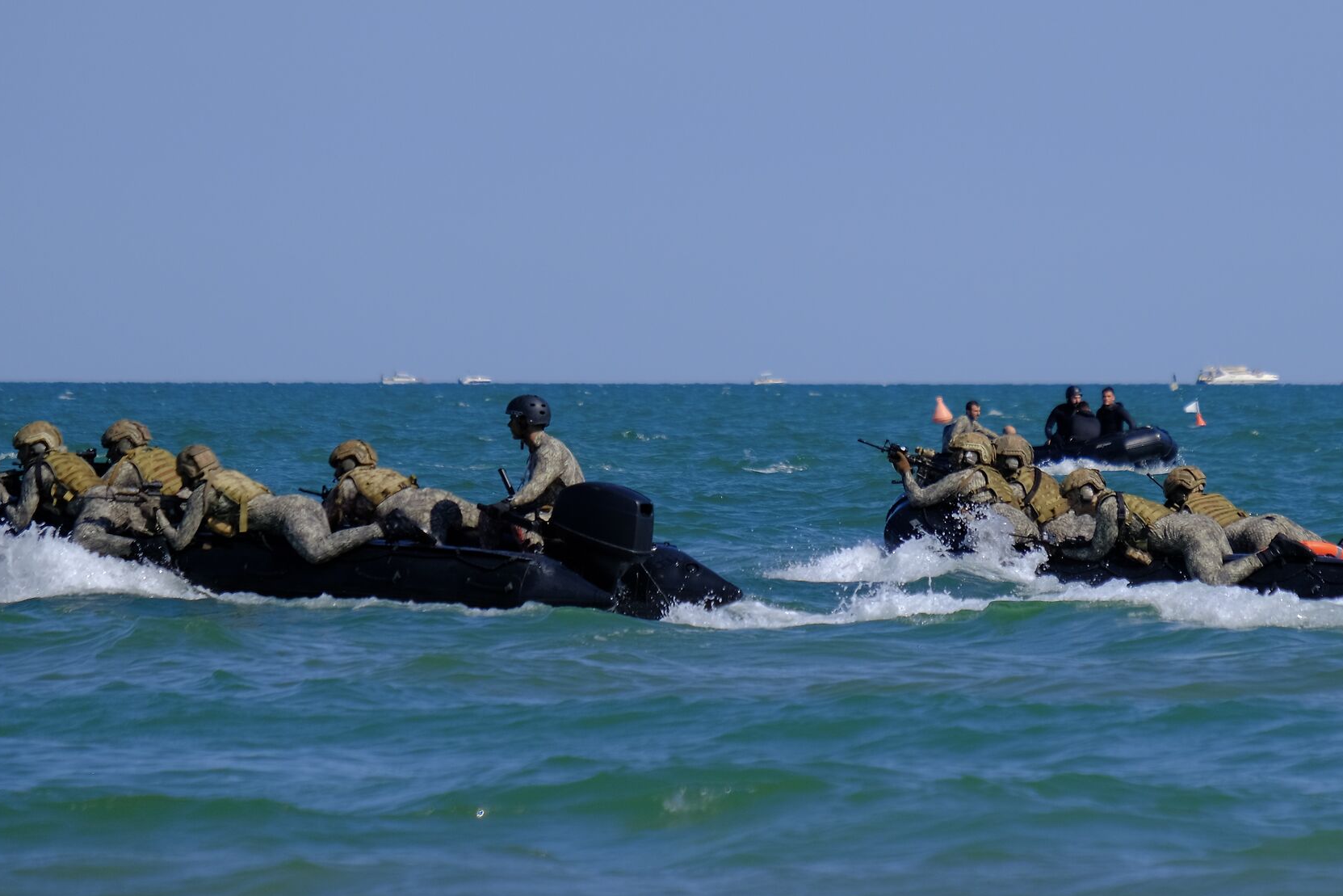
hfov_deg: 4.8
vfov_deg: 3.2
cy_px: 491
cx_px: 793
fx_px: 16154
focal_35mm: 433
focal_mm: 200
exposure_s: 1/1400
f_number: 4.8
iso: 160
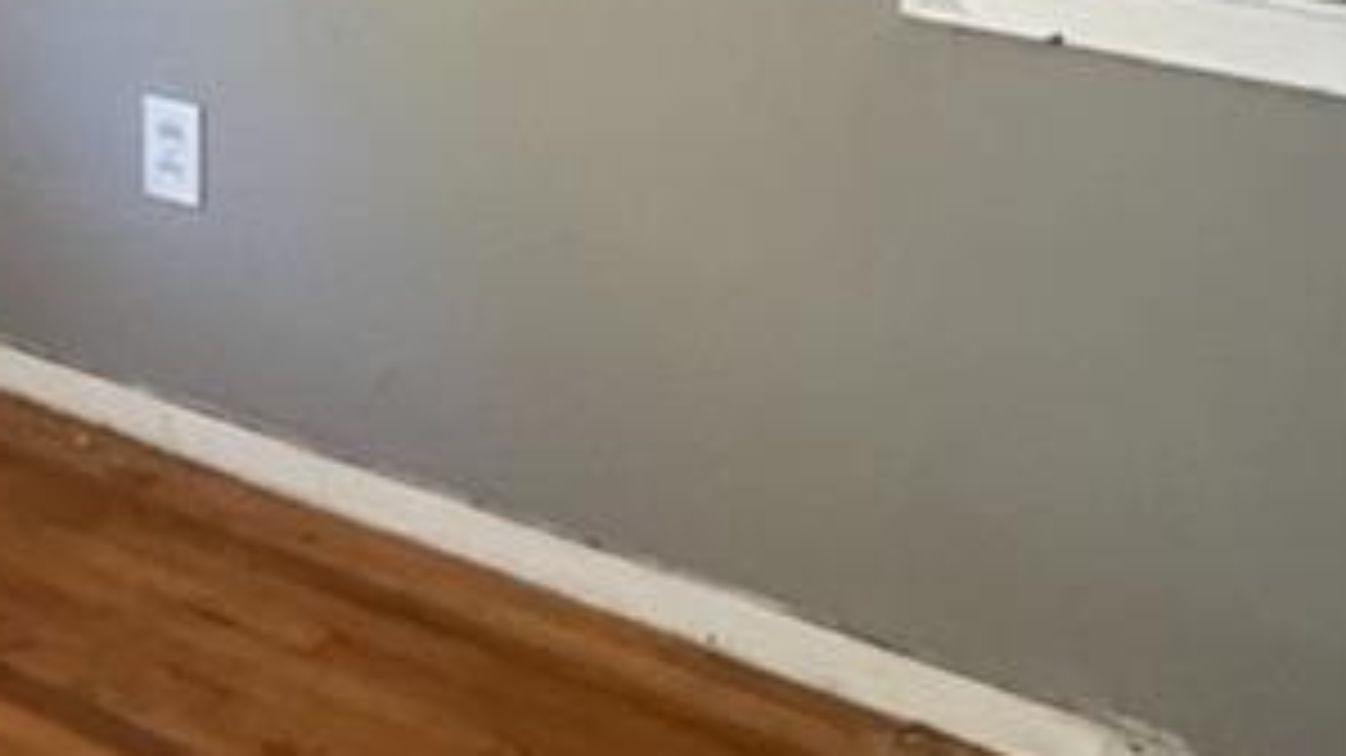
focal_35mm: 71
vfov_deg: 16.3
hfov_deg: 24.5
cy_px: -144
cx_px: -556
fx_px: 2533
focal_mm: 1.57
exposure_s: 1/40
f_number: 1.8
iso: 800
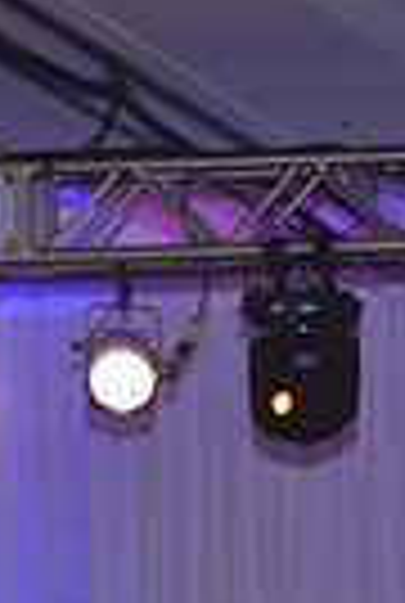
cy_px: 1282
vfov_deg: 4.8
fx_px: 7101
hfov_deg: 3.3
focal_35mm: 423
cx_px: 457
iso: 1250
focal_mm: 98
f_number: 4.5
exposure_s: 1/250
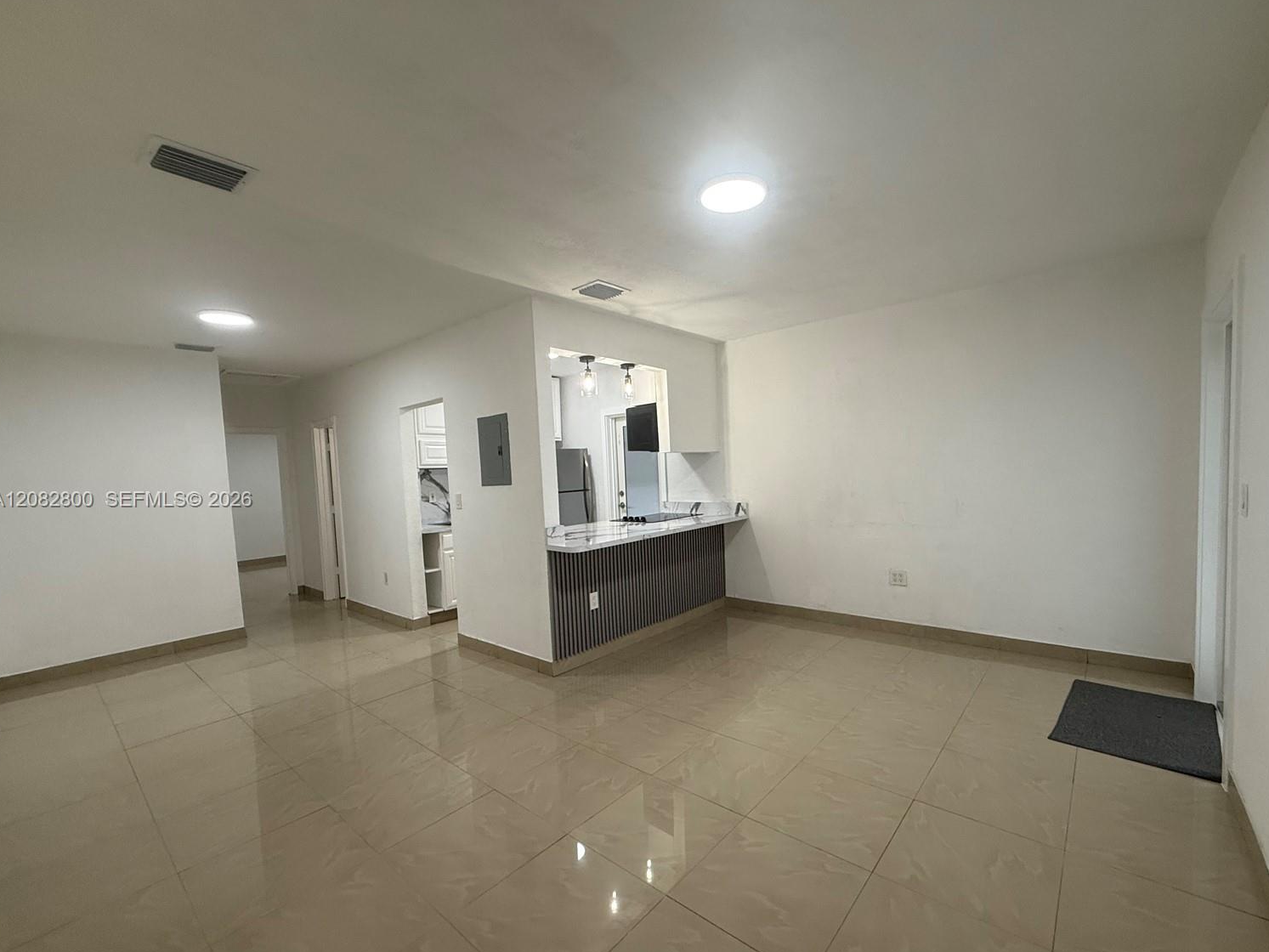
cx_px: 667
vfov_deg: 81.7
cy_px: 501
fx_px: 550
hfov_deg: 98.1
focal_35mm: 15
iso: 160
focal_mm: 2.22
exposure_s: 1/120
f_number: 2.2
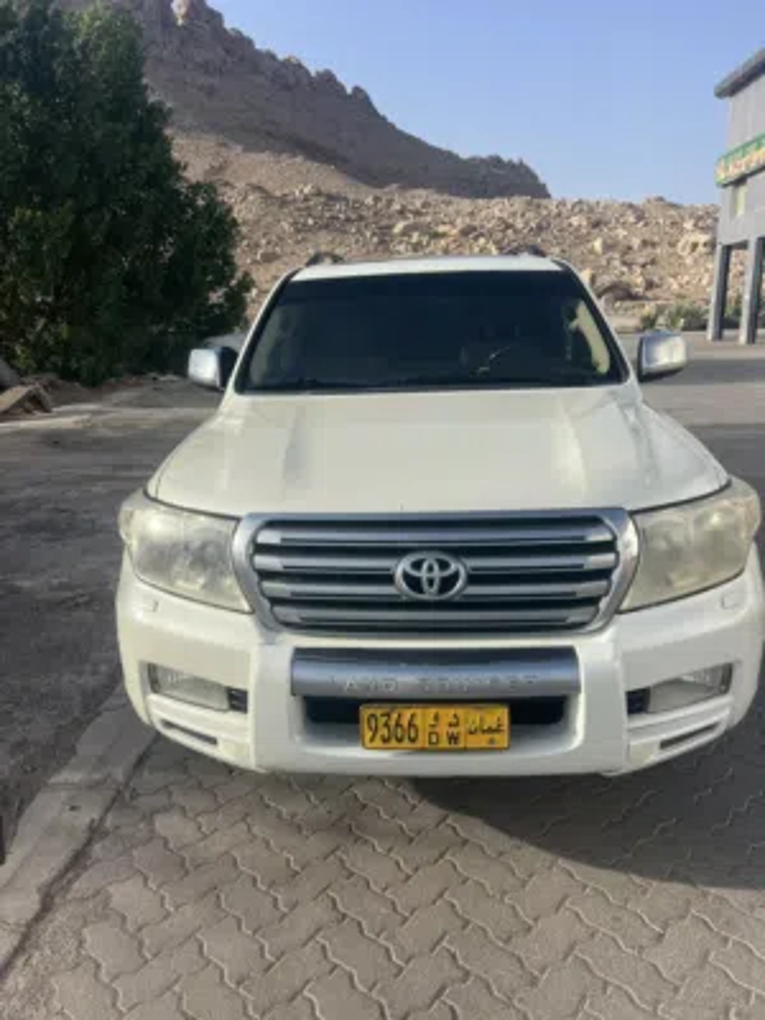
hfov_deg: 53.1
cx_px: 382
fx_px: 766
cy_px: 510
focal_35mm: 26
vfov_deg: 67.3
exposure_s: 1/3460
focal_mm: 5.7
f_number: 1.5
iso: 50
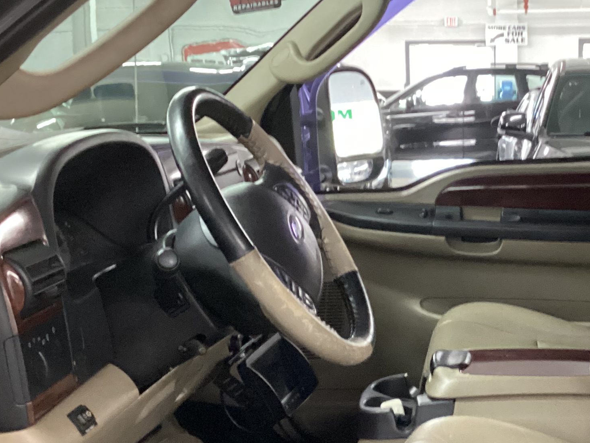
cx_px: 486
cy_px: 325
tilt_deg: -12.8
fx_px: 1176
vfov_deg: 21.2
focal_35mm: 69
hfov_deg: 27.5
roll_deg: -0.1
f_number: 2.4
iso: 640
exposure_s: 1/30
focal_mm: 3.3
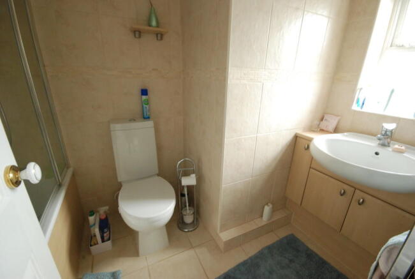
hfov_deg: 100.3
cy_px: 140
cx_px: 208
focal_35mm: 15
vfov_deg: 77.6
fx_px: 173
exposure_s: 1/8
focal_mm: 10
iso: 800
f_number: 10
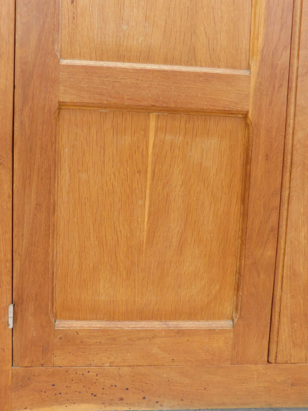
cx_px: 135
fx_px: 332
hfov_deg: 49.6
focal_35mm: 28
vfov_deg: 62.9
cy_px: 166
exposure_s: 1/160
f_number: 3
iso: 125
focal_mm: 4
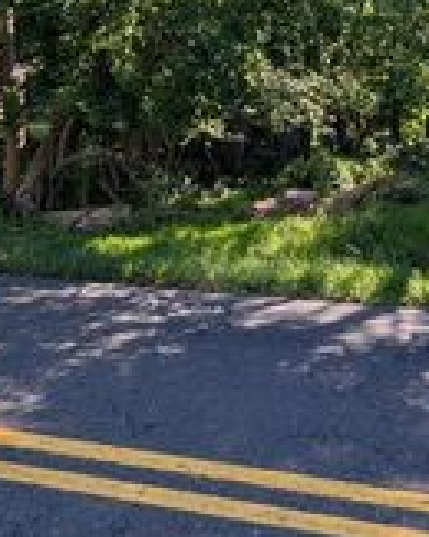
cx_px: 304
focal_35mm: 39
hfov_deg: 37.5
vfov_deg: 38.9
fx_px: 620
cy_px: -49
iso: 42
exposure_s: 1/347
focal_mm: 1.95
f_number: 2.2
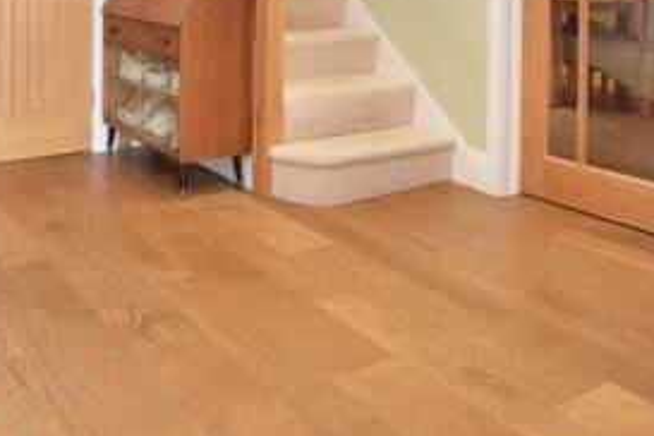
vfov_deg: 32.3
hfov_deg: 49.1
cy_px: -49
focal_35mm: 36
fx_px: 654
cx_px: 103
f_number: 11
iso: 320
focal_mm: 10
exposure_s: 1/4
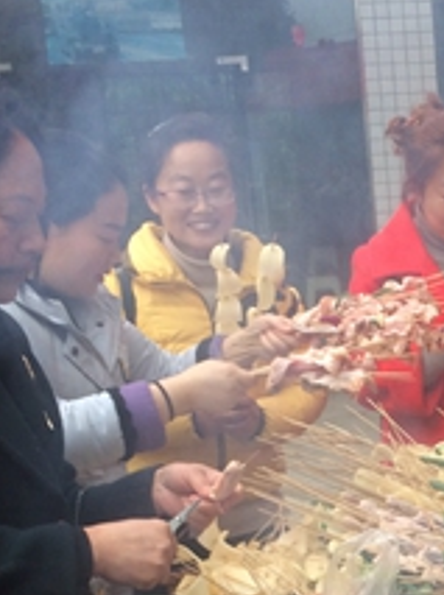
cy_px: 594
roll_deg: +3.8
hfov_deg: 15.3
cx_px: 612
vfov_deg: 20.9
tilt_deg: -17.1
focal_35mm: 91
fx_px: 1561
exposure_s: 1/100
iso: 50
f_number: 2.2
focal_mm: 4.15
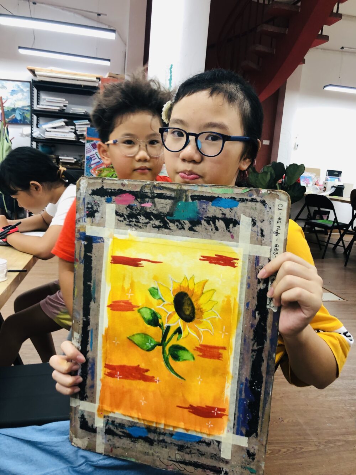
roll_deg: -4.7
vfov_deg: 63.4
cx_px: 178
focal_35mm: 28
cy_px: 238
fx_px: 384
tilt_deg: -8.9
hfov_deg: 49.8
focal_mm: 4
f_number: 1.8
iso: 80
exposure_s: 1/100
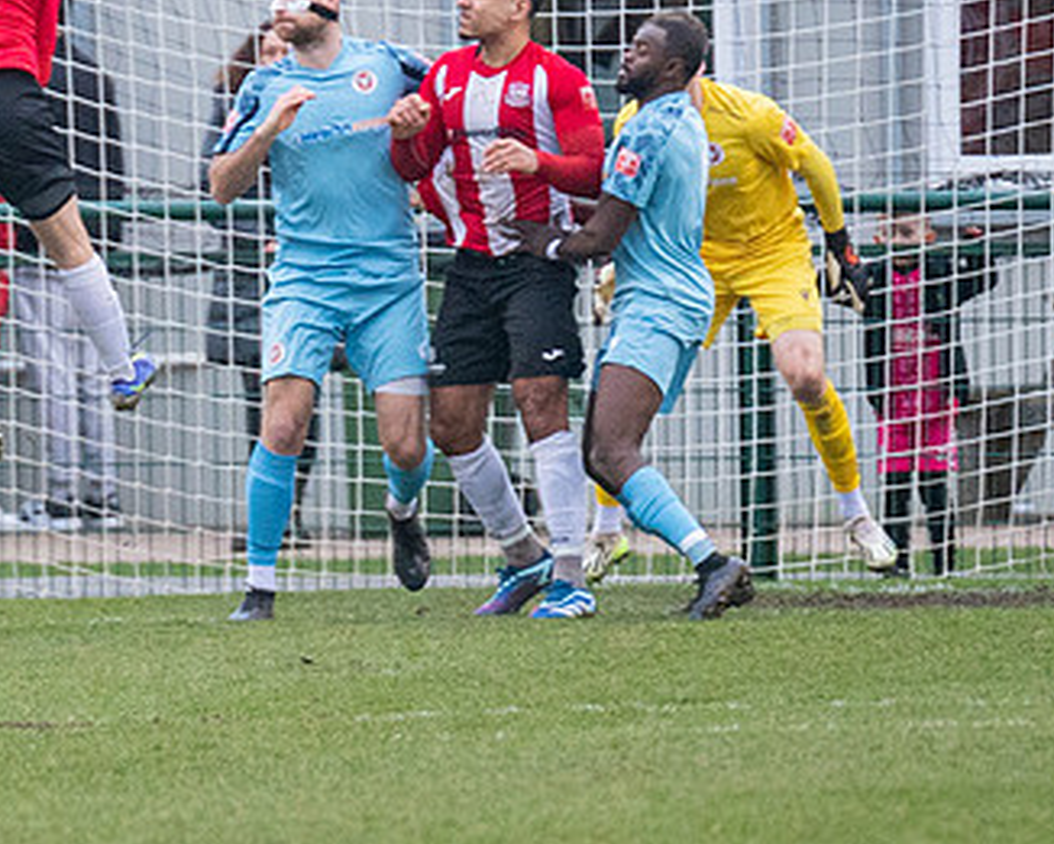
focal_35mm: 1191
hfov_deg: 1.6
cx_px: 3
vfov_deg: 1.3
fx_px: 37164
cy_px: -126
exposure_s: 1/1250
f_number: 2.8
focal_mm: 300
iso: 2000
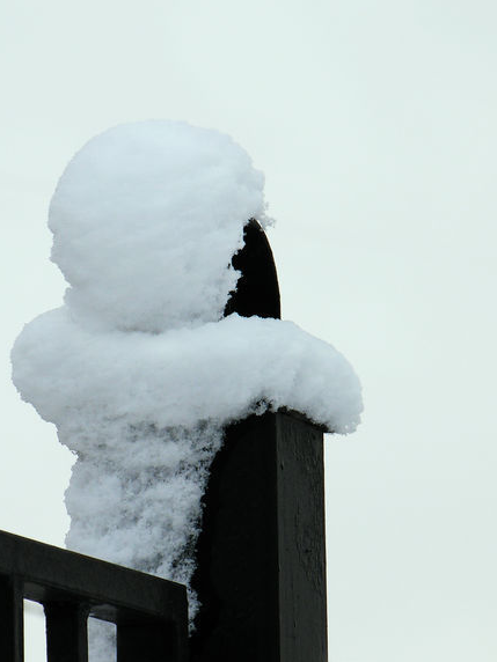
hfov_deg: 3.7
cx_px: 193
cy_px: 435
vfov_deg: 5.0
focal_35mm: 398
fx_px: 7619
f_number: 5
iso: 50
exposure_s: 1/56
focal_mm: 64.5
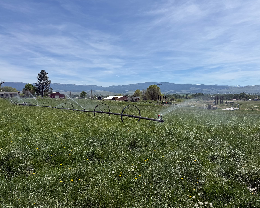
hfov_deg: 66.0
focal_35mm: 26
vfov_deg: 54.9
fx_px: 200
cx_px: 132
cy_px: 105
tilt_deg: -2.8
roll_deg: +1.7
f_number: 1.78
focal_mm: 6.76
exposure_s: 1/6711
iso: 80
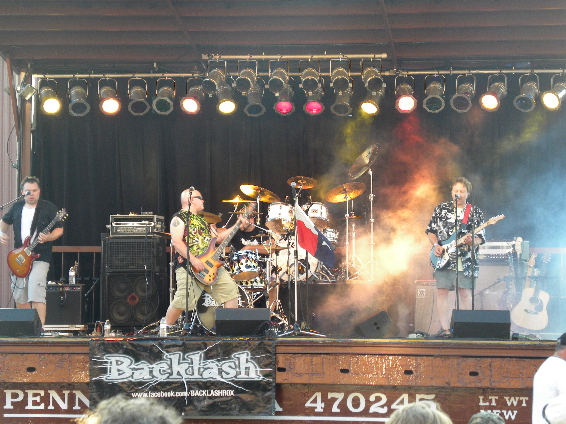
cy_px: 212
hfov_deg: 15.3
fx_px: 2109
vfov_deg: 11.5
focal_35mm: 129
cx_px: 283
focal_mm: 23
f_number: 4.5
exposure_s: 1/72
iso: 161
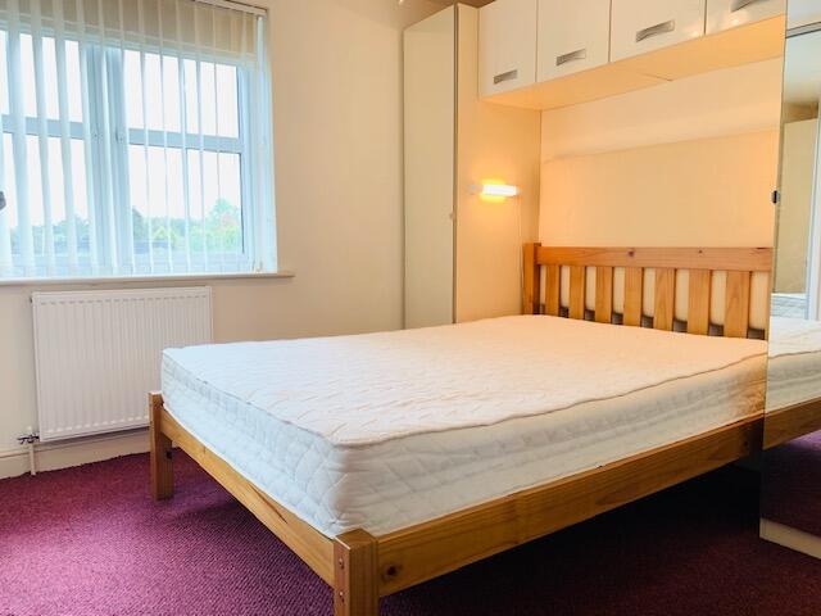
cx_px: 410
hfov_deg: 67.3
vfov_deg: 53.1
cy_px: 308
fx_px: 617
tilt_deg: -6.4
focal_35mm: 26
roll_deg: -0.9
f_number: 1.8
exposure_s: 1/100
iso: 50
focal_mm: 4.25
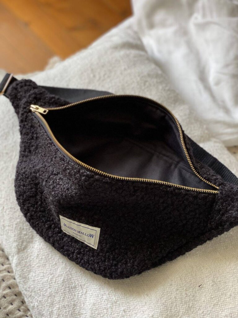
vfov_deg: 36.8
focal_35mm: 52
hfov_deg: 28.0
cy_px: 159
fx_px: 477
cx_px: 119
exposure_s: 1/122
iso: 64
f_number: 2
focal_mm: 6
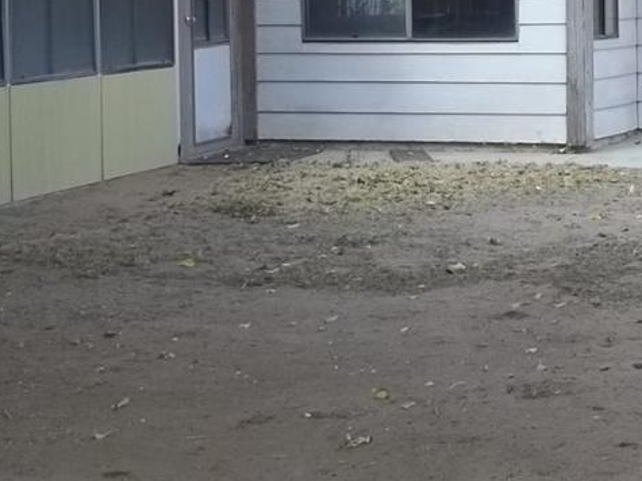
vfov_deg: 14.5
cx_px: 487
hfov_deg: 19.3
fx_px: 1873
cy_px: 74
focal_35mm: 101
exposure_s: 1/400
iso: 64
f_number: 2.9
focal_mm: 5.7
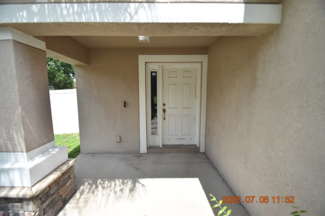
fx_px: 135
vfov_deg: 77.3
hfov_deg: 100.4
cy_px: 108
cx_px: 162
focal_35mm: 15
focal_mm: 10
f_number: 3.5
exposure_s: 1/4000
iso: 800
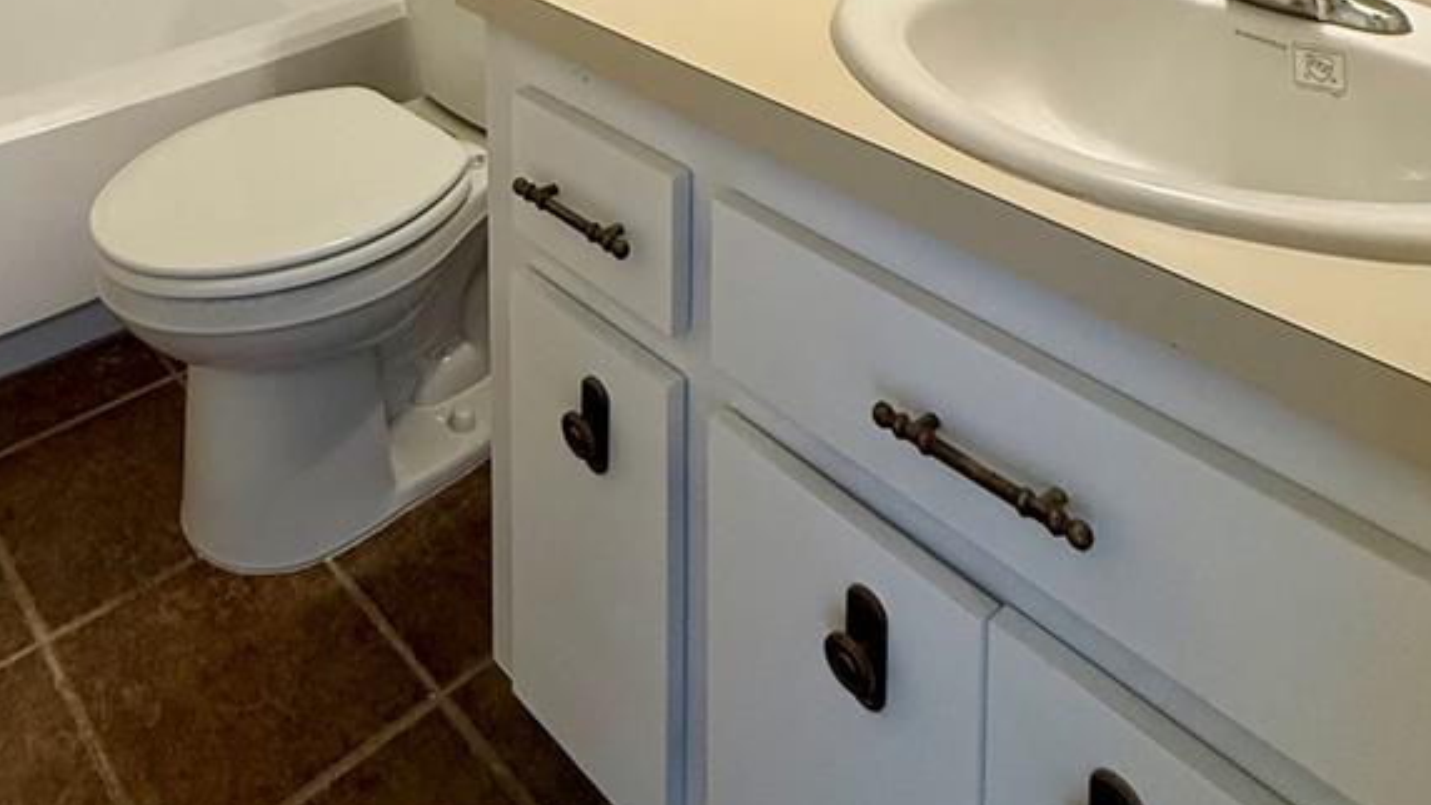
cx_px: 380
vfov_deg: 27.7
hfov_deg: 58.3
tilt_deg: -3.9
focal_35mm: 32
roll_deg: +0.6
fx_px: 1214
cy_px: -340
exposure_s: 1/60
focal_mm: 2.22
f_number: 2.2
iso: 200
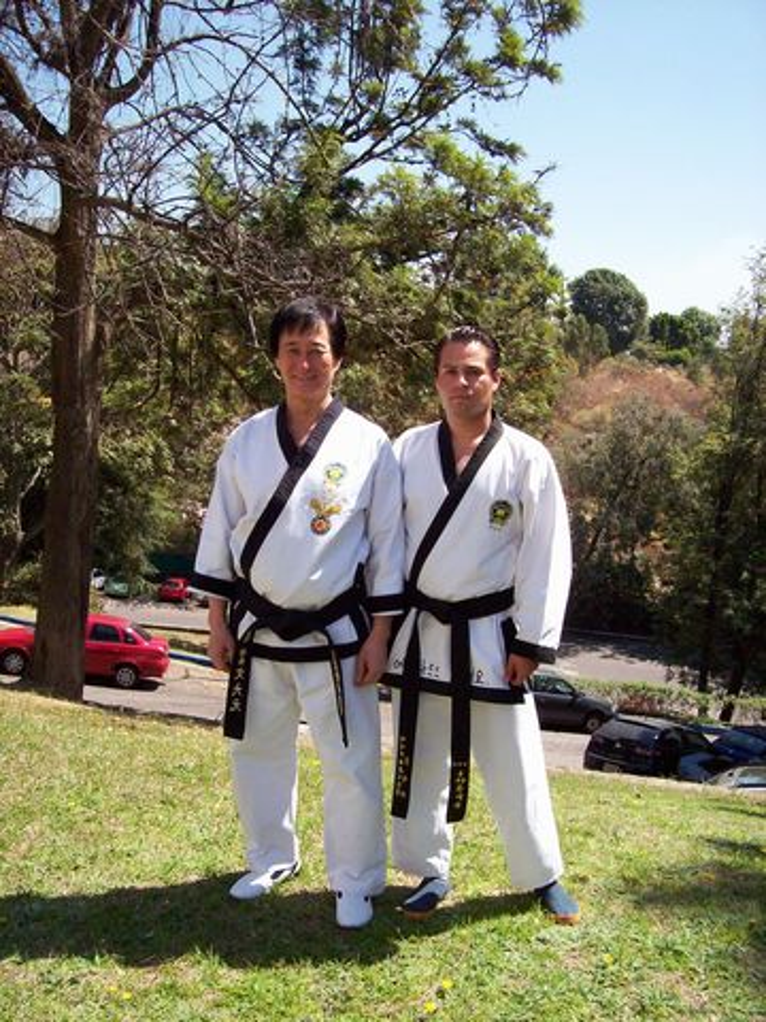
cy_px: 511
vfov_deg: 51.4
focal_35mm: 36
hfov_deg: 39.7
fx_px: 1062
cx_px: 383
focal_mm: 6
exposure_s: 1/380
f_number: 4.8
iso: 80
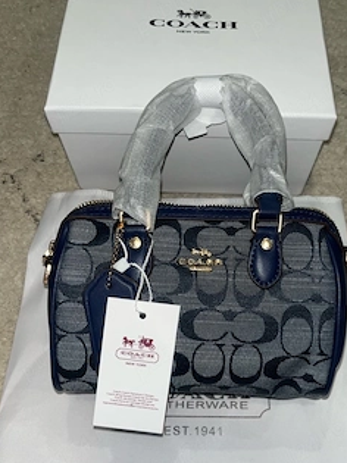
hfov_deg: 42.7
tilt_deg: -64.1
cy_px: 245
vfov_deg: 55.3
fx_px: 441
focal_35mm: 33
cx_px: 212
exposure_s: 1/72
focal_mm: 5.1
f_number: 1.6
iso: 50
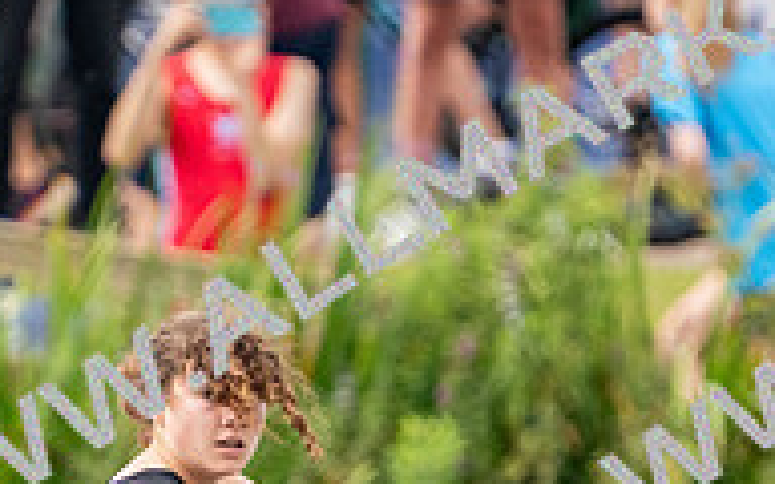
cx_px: 307
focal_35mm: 2767
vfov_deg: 0.5
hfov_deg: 0.8
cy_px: 583
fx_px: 58443
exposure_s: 1/1600
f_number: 6.3
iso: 640
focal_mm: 600
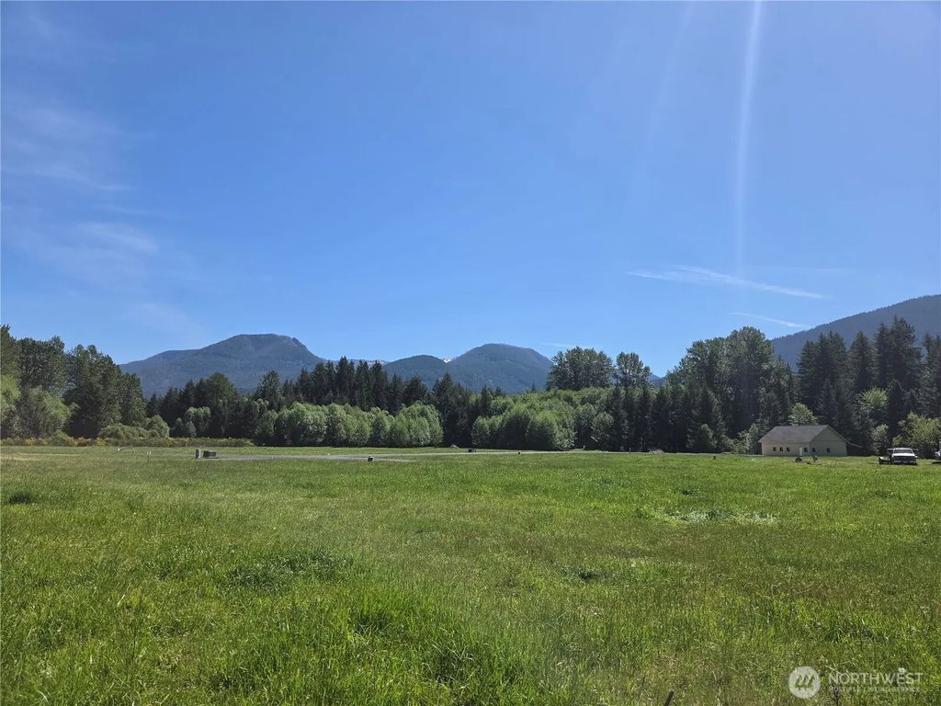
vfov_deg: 58.9
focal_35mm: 23
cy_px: 353
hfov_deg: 73.9
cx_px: 470
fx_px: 625
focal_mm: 5.4
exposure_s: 1/5595
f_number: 1.8
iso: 80
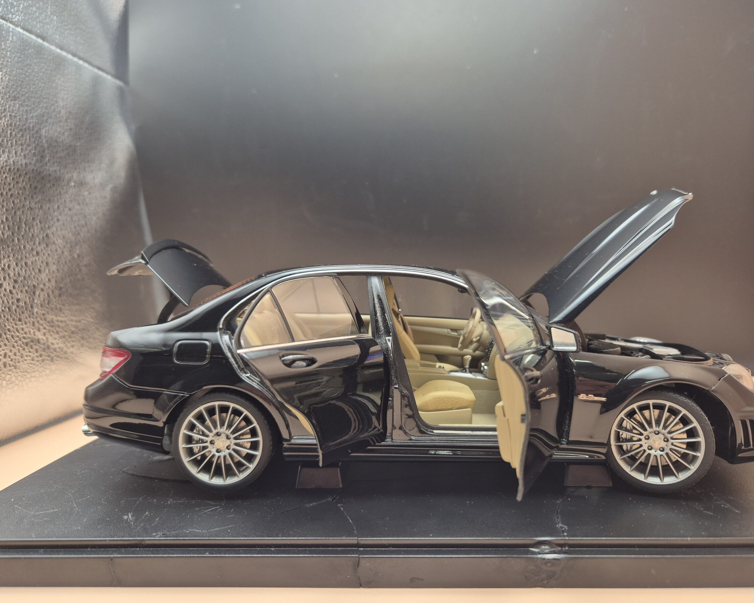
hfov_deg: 68.1
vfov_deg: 56.8
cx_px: 394
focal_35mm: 25
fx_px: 558
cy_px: 294
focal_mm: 5.4
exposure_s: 1/100
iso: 64
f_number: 1.8
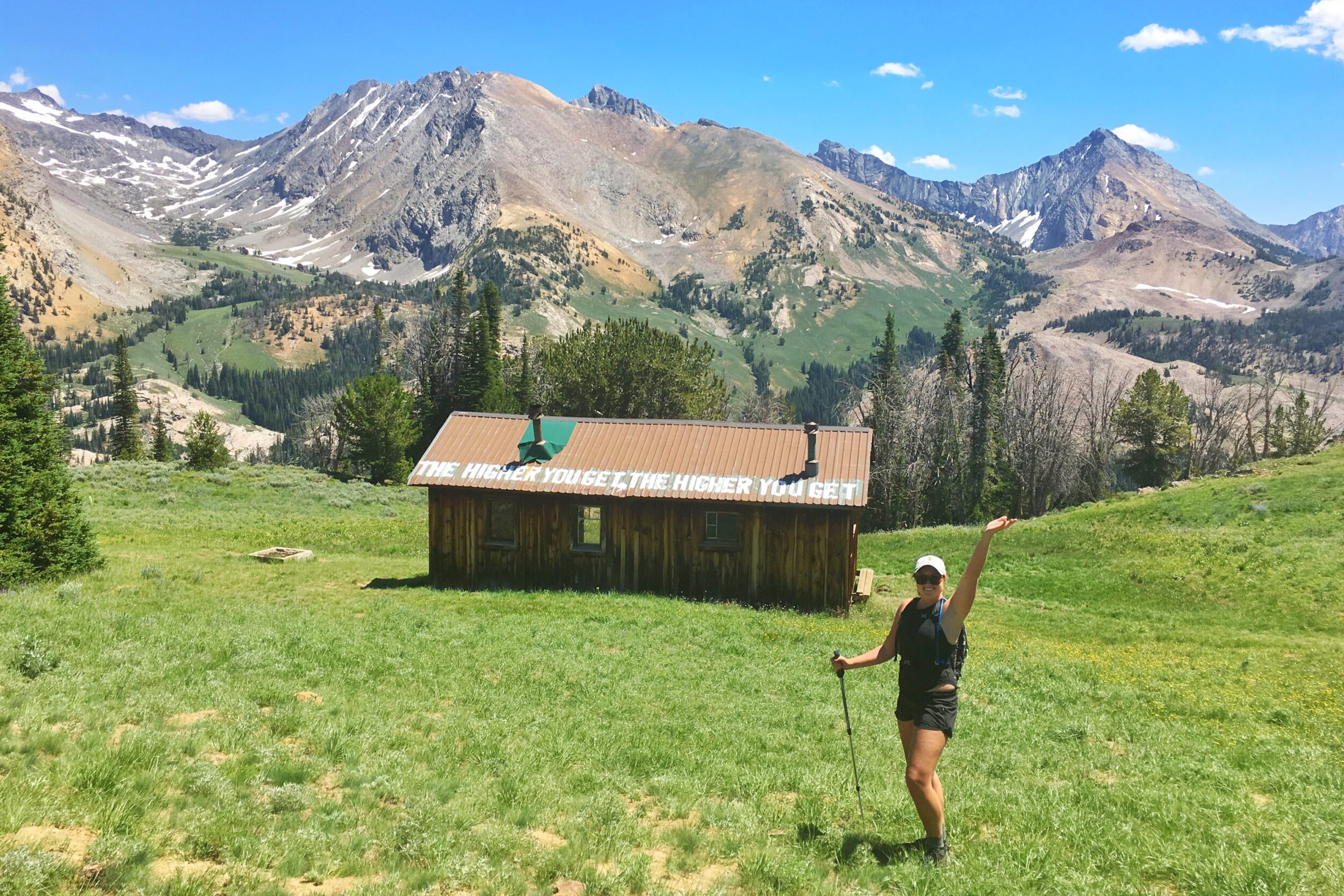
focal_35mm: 31
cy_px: 420
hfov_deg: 60.3
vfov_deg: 42.3
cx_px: 672
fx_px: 1157
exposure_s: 1/1425
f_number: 2.2
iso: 25
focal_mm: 4.15
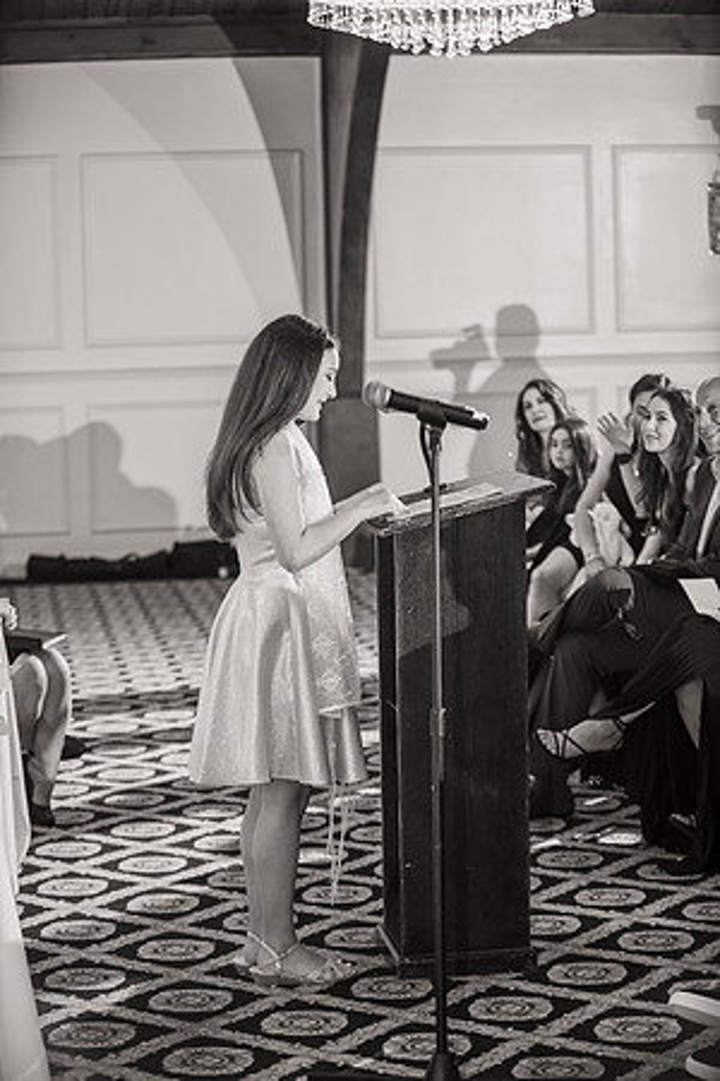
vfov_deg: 26.0
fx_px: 2340
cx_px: 360
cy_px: 540
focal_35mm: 78
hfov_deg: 17.5
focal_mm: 78
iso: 800
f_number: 2.8
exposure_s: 1/125
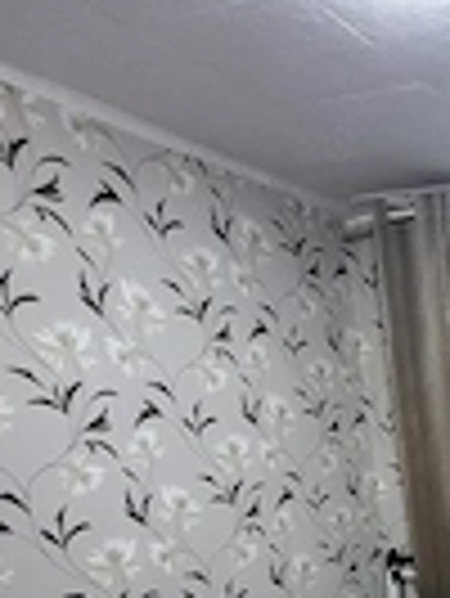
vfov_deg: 40.2
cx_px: 652
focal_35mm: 39
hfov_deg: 27.3
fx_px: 675
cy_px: 634
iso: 640
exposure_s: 1/33.4
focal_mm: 1.74
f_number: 2.2
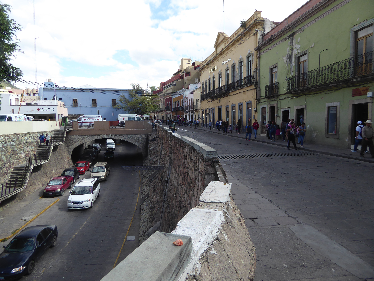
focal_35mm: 25
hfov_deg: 69.4
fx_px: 270
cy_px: 140
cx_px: 187
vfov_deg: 54.9
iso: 80
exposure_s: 1/400
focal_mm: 4.3
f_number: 3.3
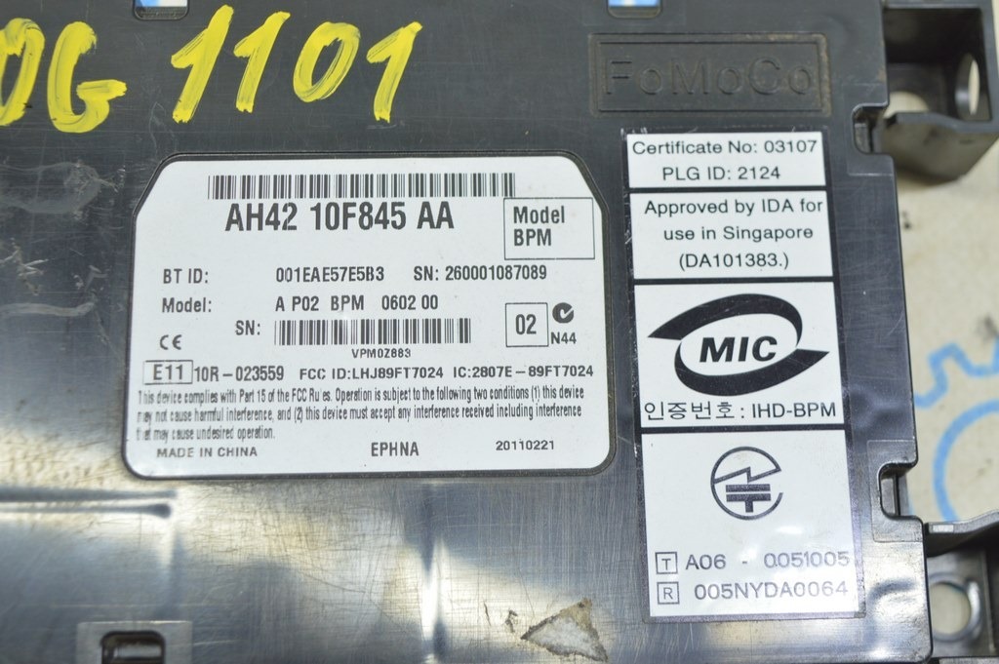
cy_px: 332
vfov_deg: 22.6
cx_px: 500
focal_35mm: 60
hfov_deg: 33.4
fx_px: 1664
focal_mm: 40
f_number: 5.6
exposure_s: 1/20
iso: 400
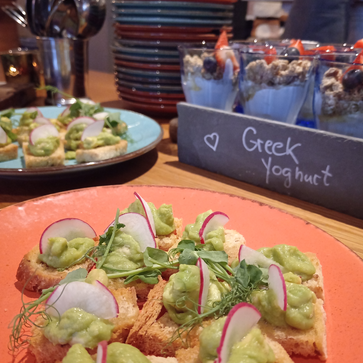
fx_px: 380
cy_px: 218
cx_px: 181
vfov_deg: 50.8
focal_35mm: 32
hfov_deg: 51.1
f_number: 1.9
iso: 3290
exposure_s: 1/24
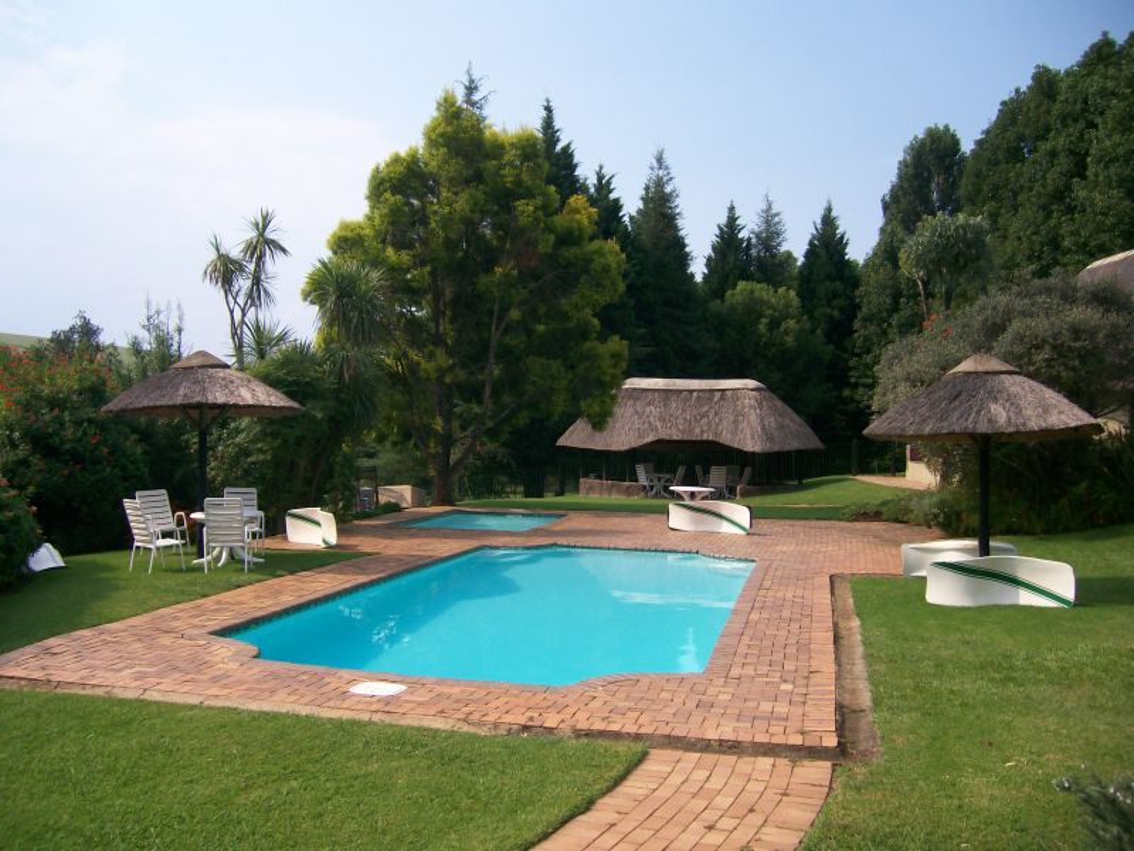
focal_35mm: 35
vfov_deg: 40.7
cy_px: 426
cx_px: 567
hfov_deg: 52.6
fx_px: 1147
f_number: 7.2
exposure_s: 1/197
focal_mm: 5.8
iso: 80
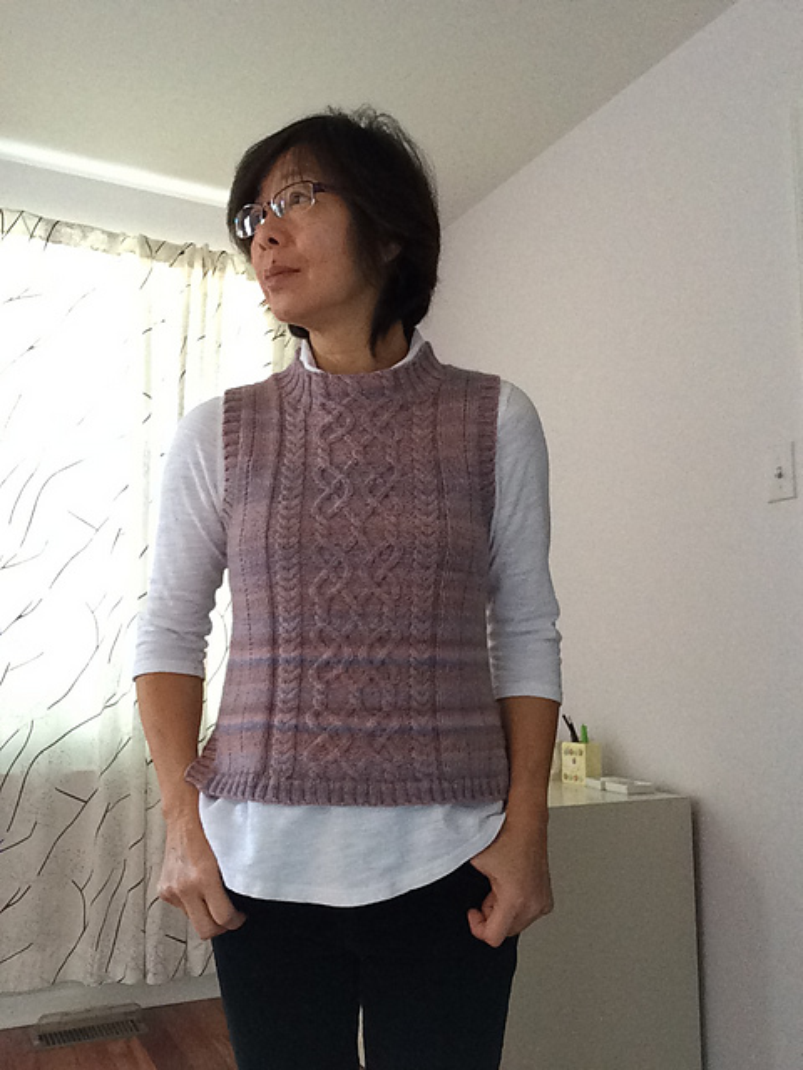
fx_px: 959
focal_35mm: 31
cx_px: 402
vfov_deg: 58.4
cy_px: 535
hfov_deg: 45.4
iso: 400
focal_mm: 2.15
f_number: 2.4
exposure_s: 1/20
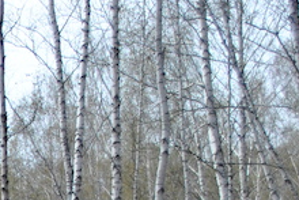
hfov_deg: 9.3
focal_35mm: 202
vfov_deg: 6.6
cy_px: 429
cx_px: -368
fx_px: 1681
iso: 200
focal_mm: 29
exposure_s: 1/640
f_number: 5.6
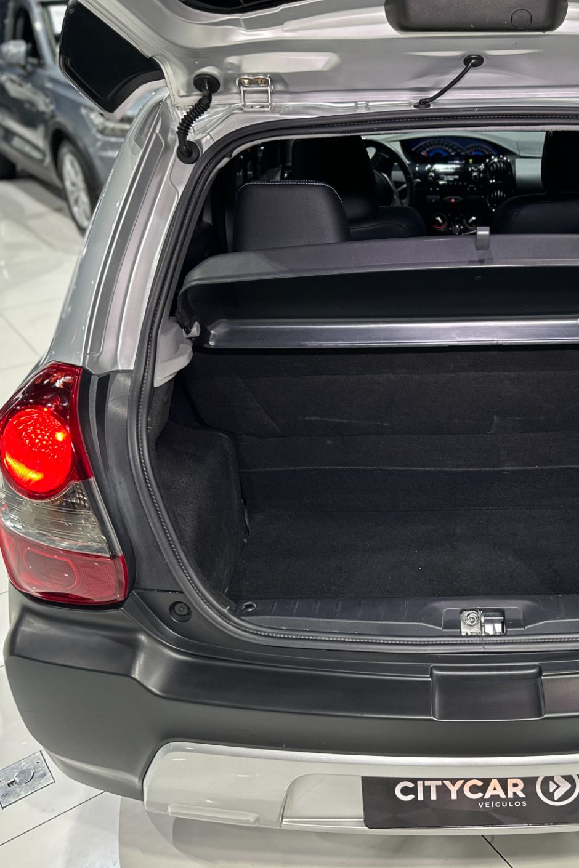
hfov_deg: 37.8
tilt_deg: -28.4
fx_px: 820
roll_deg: +0.1
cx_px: 443
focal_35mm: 34
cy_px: 436
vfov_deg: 55.8
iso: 320
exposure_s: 1/60
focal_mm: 6.86
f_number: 1.78
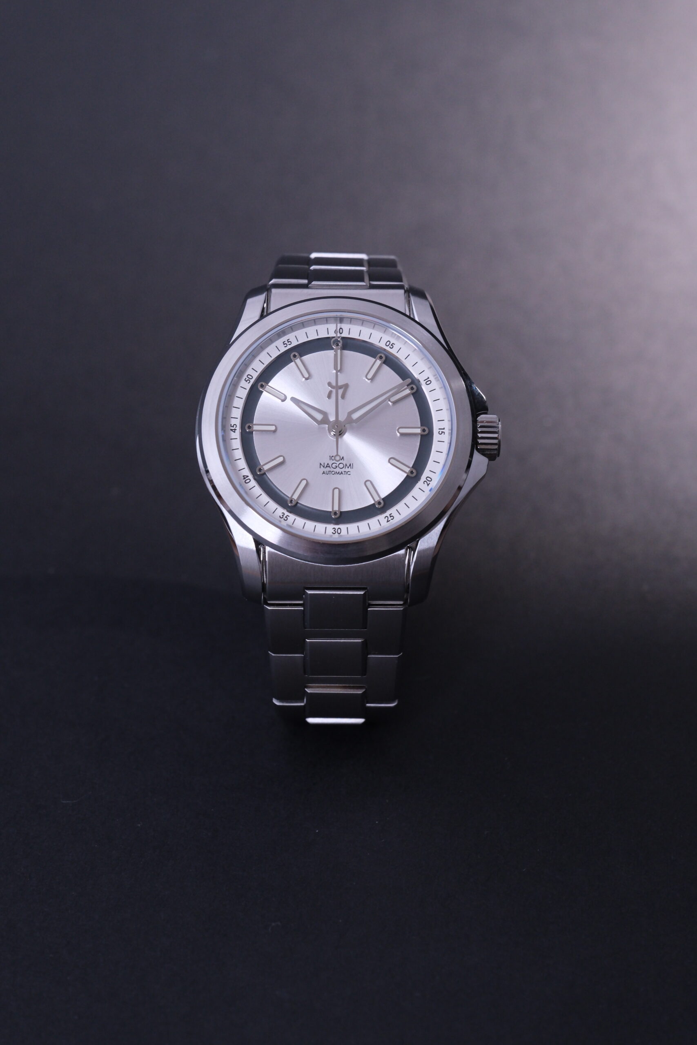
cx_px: 348
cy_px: 522
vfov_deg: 29.2
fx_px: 2003
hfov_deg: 19.7
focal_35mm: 69
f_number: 8
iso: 1250
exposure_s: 1/70
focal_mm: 45.8
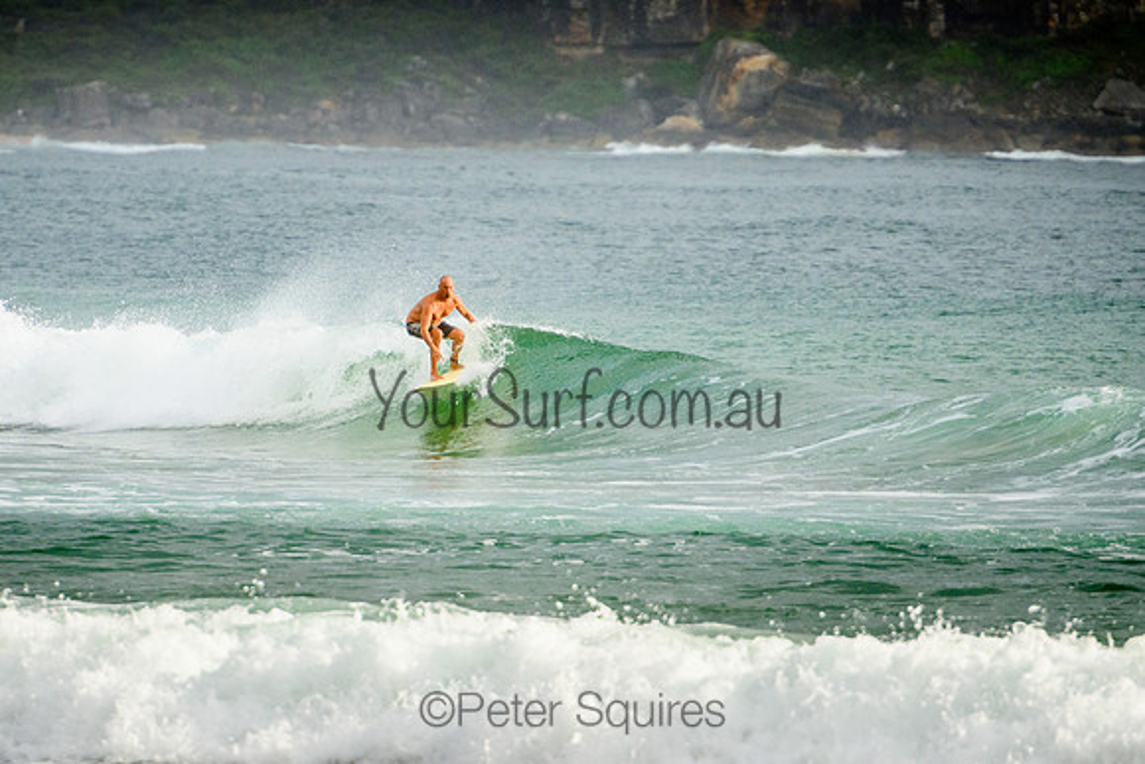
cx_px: 435
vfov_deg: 2.5
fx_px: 17498
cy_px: 315
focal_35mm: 550
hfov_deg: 3.7
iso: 900
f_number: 5.6
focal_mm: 400
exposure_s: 1/2000
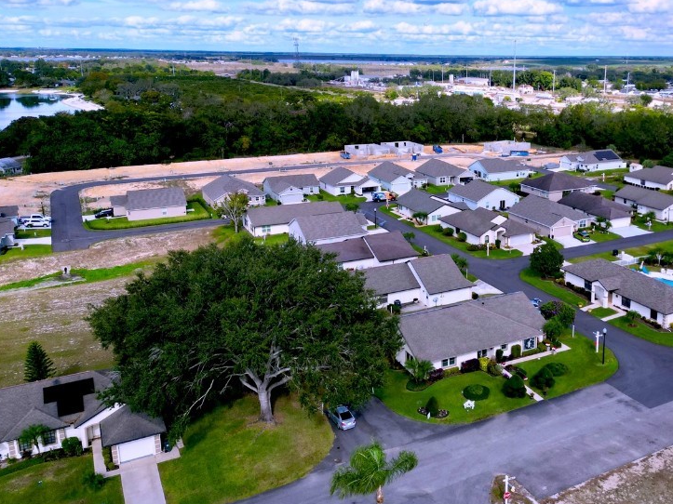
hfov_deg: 52.6
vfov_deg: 41.7
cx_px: 466
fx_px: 661
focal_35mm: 34
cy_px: 213
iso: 150
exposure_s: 1/3200
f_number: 1.7
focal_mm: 6.72
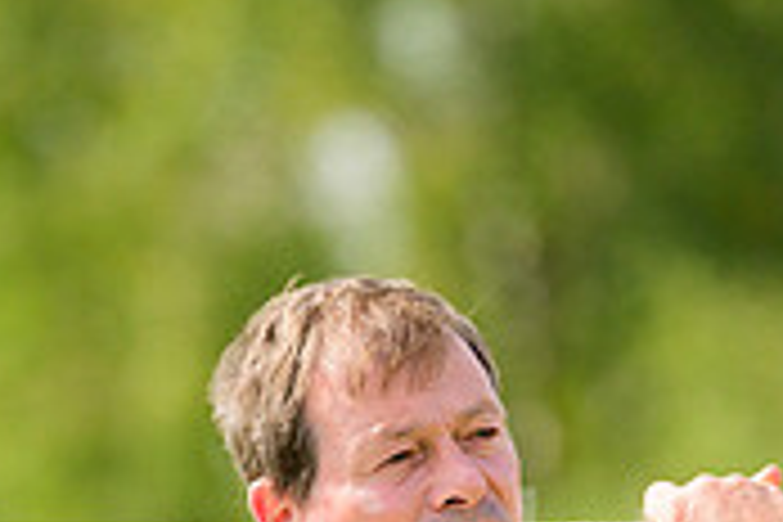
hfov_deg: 1.8
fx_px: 24597
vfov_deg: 1.2
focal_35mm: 1131
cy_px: 862
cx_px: 414
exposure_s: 1/2500
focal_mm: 340
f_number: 5.3
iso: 800
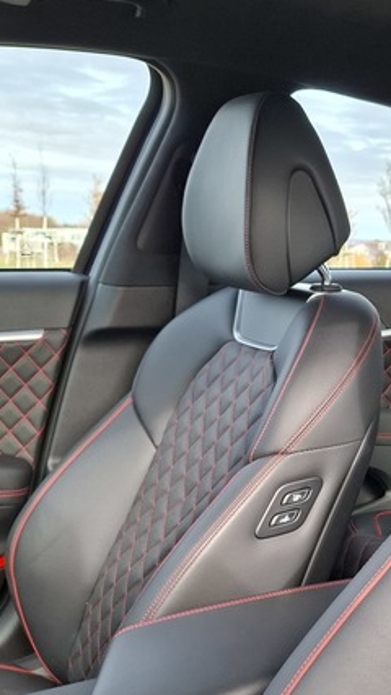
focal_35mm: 47
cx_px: 476
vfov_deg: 43.5
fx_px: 867
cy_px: 413
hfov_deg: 23.2
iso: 50
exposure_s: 1/152
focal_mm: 5.54
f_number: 1.8
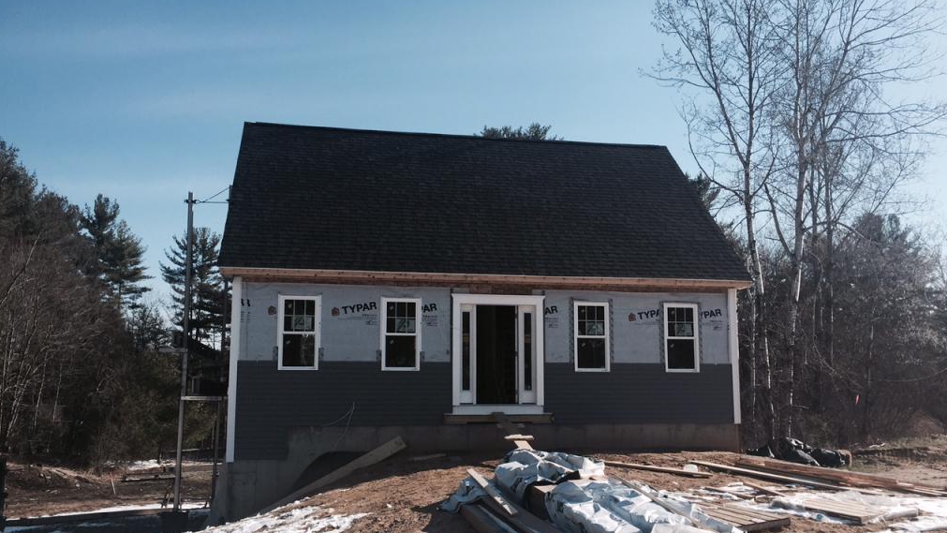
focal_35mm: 32
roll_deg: +0.3
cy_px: 321
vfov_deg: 36.5
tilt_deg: +5.0
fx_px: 804
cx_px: 473
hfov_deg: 61.0
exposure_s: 1/1647
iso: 32
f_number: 2.2
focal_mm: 4.15
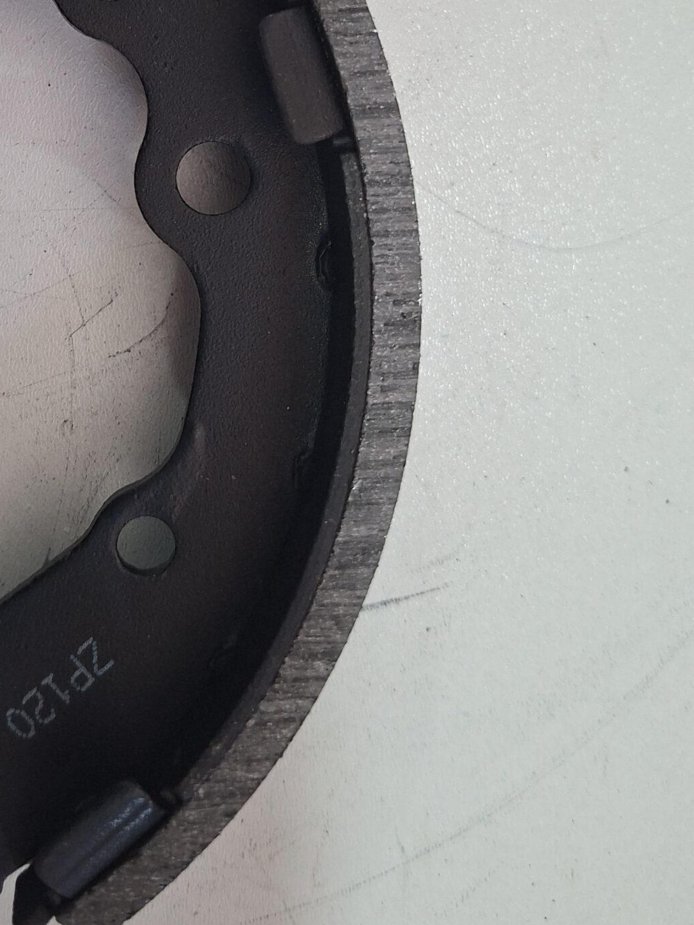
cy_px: 165
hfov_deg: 32.7
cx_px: 143
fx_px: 1149
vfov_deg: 41.6
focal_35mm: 43
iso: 320
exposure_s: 1/60
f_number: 1.8
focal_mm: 5.54
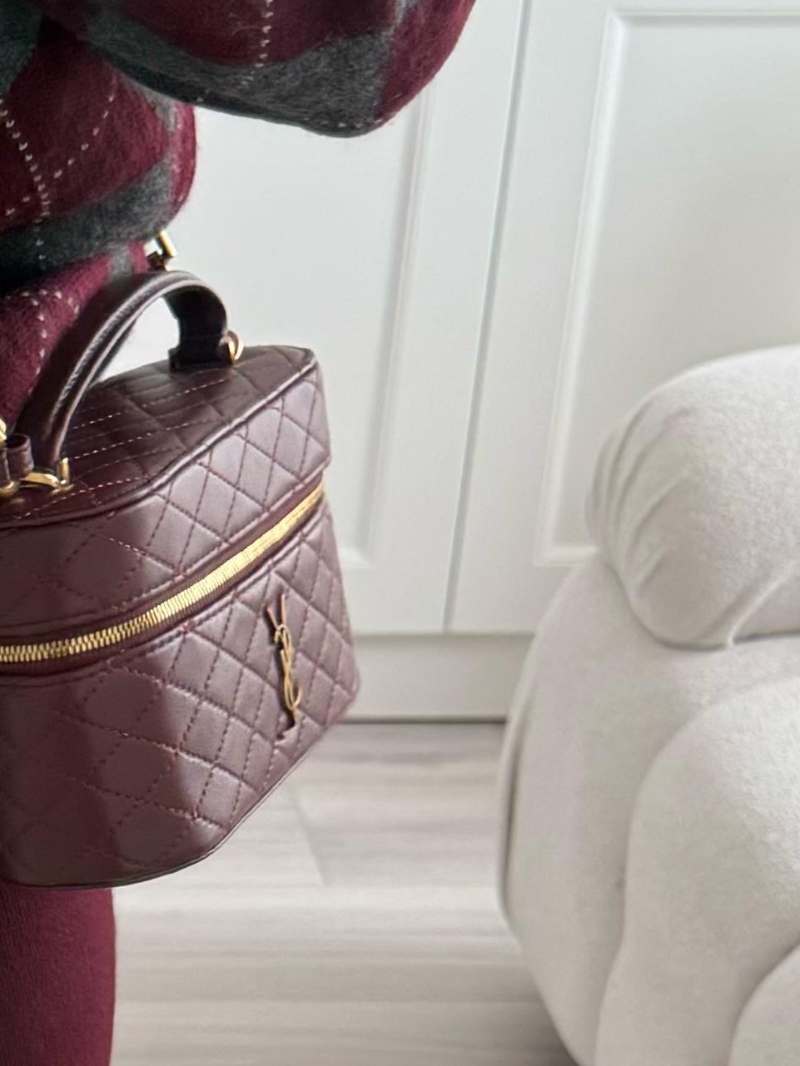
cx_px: -376
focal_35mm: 107
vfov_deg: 18.0
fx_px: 3297
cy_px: 1032
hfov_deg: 13.1
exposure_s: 1/121
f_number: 1.78
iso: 200
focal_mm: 6.76
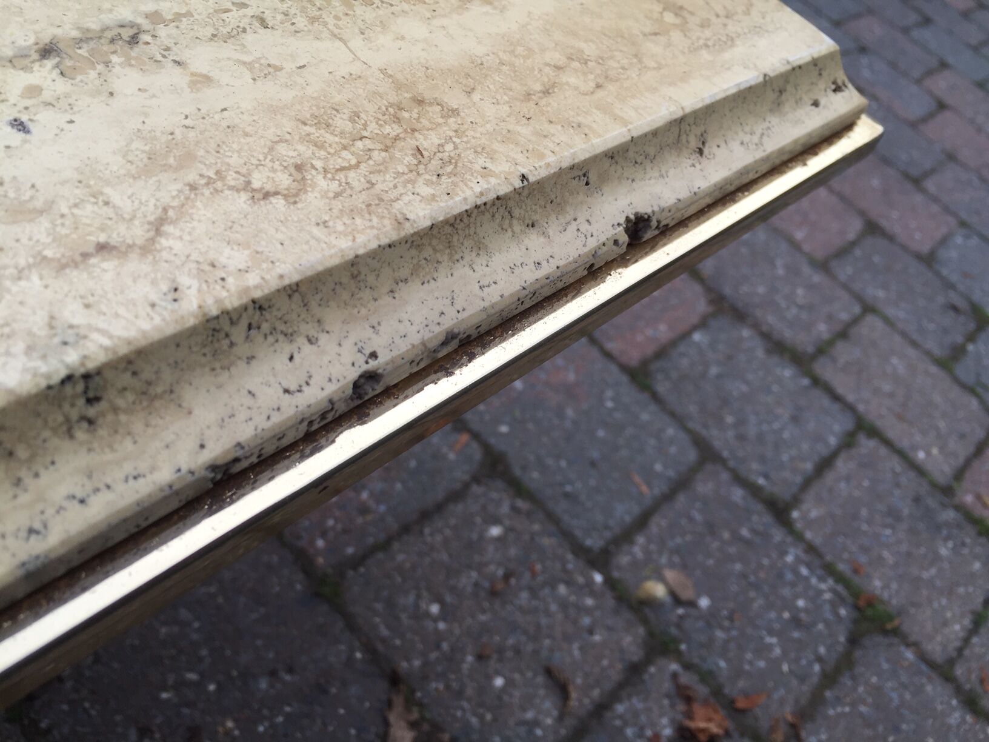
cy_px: 371
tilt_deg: -45.6
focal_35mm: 29
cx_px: 494
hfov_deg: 61.7
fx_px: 829
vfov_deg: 48.2
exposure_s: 1/338
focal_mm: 4.15
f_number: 2.2
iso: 32
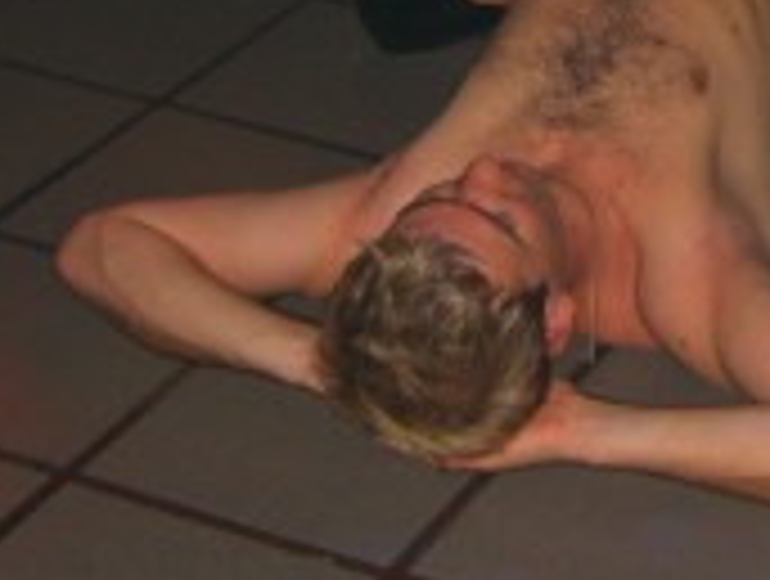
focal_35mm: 133
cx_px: 847
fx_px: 2965
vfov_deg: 11.0
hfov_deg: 14.5
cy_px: -94
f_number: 2.8
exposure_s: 1/60
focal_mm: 7.9
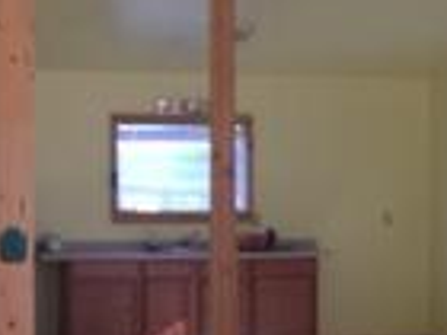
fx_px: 1717
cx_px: 393
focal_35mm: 133
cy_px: 271
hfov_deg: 14.7
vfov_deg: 11.1
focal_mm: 4.15
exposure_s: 1/60
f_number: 2.2
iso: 32
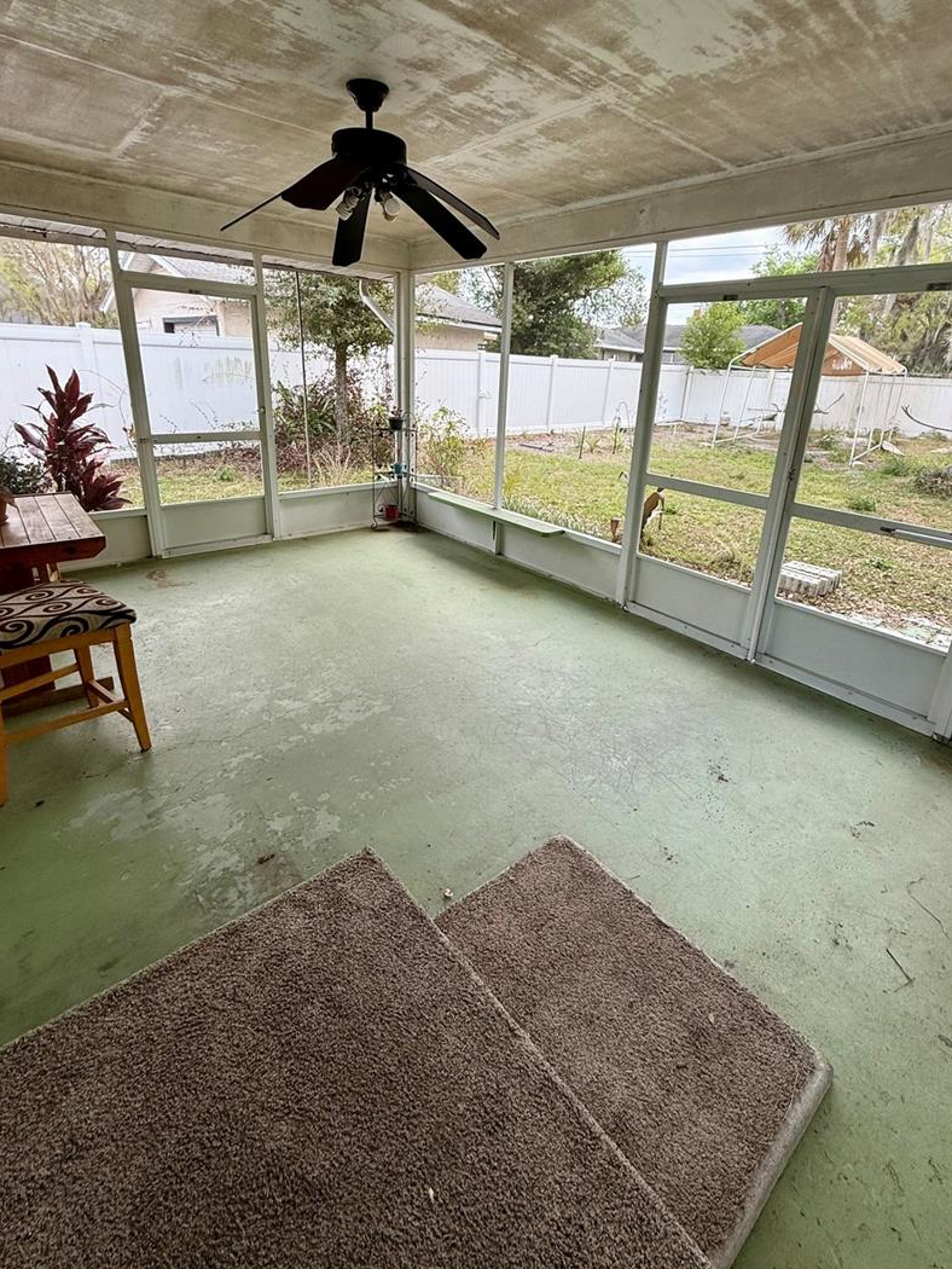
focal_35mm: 16
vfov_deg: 94.0
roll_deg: -3.3
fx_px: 586
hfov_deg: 78.1
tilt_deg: -17.4
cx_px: 498
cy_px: 551
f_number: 2.2
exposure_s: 1/308
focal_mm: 2.22
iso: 64
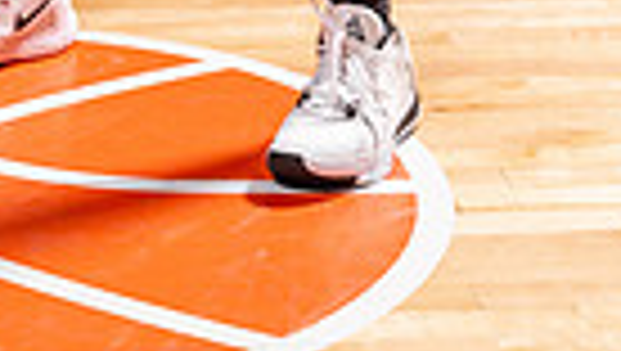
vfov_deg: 7.4
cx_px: 202
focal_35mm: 150
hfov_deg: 14.3
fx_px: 2473
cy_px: -612
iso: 100
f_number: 6.3
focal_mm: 44
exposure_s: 1/125
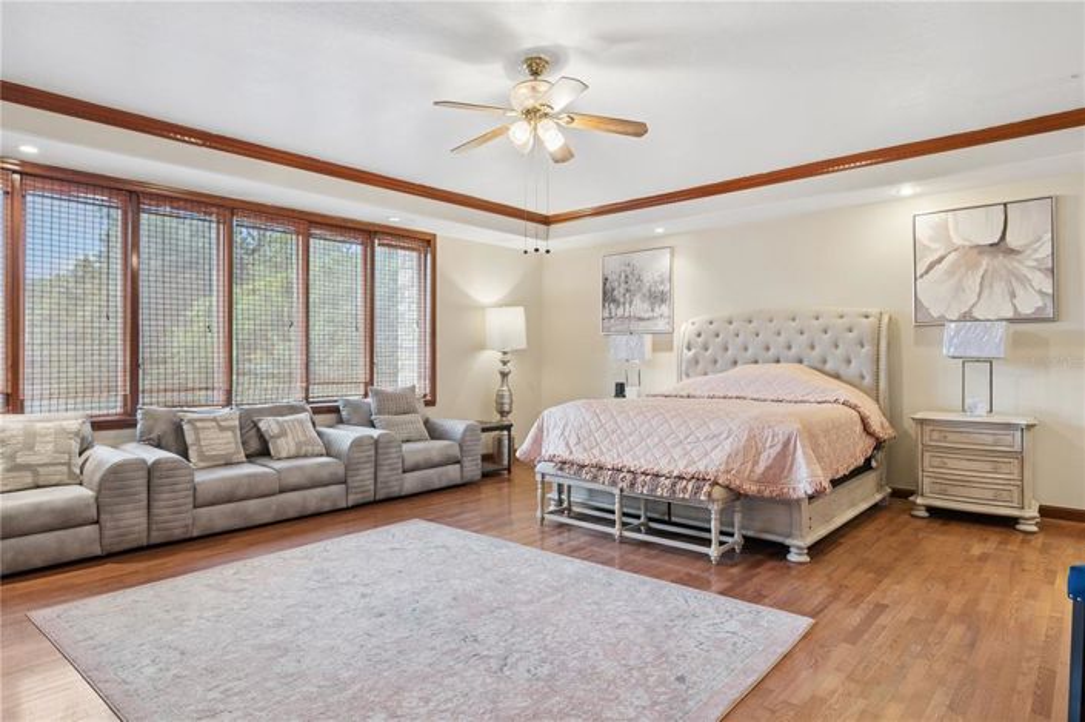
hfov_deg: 82.6
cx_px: 542
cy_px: 361
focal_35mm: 20
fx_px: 617
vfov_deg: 60.6
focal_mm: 20.5
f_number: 9
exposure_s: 1/1.25
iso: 200
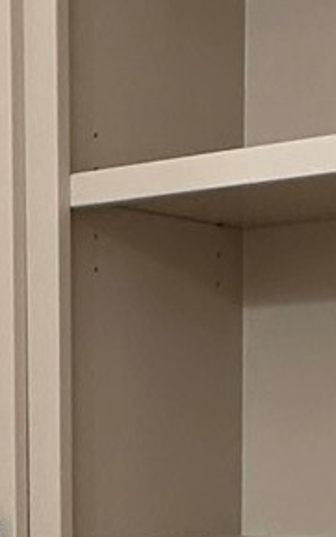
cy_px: 665
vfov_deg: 18.6
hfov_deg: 12.4
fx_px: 1536
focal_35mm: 105
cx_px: 69
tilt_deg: -7.5
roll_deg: +1.6
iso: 160
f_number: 2.2
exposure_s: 1/60
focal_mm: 2.22
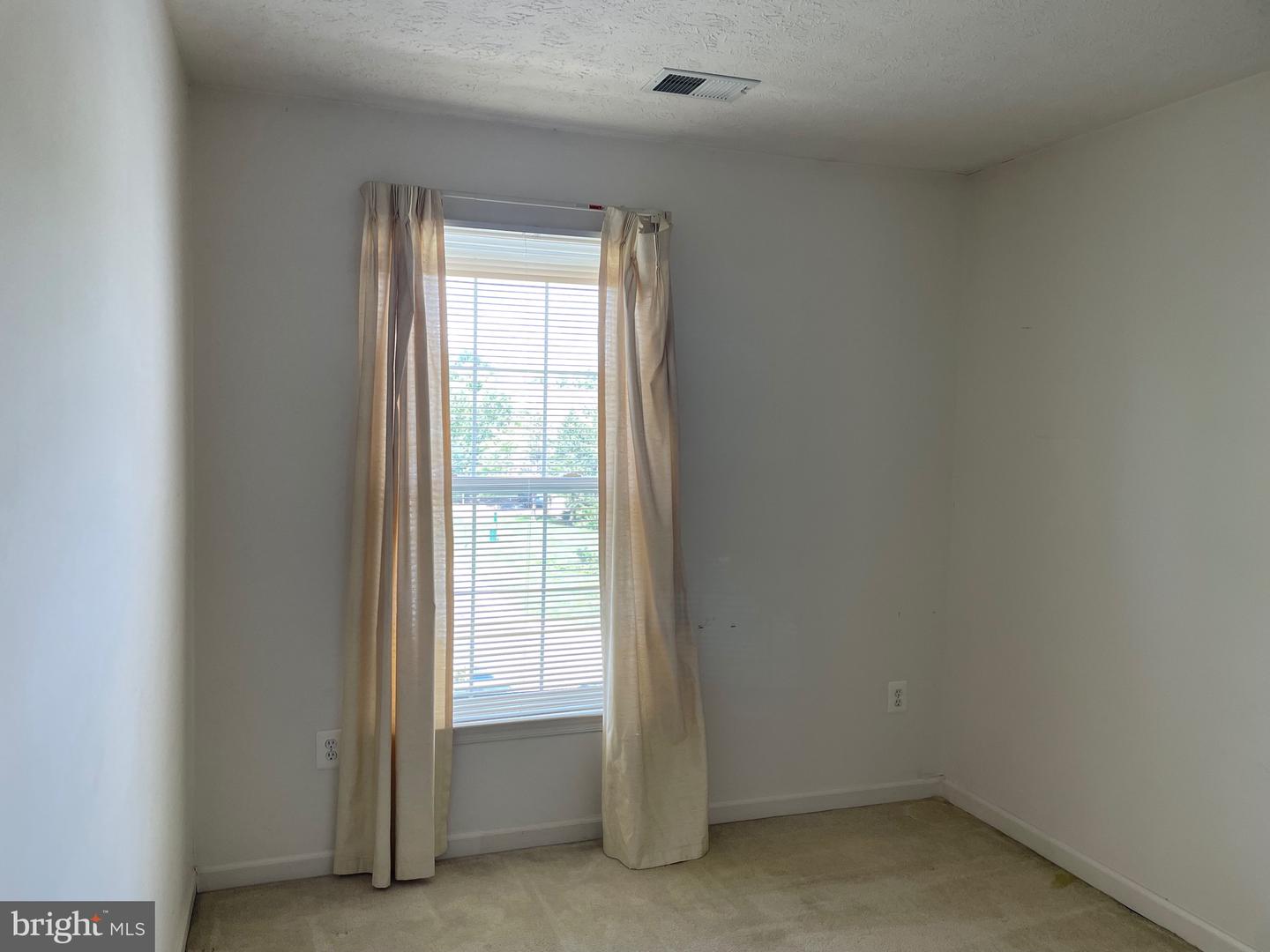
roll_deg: -0.6
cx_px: 635
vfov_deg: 53.1
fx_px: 954
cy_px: 476
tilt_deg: -3.7
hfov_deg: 67.3
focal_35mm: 26
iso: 64
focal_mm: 4.2
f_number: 1.6
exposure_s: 1/120
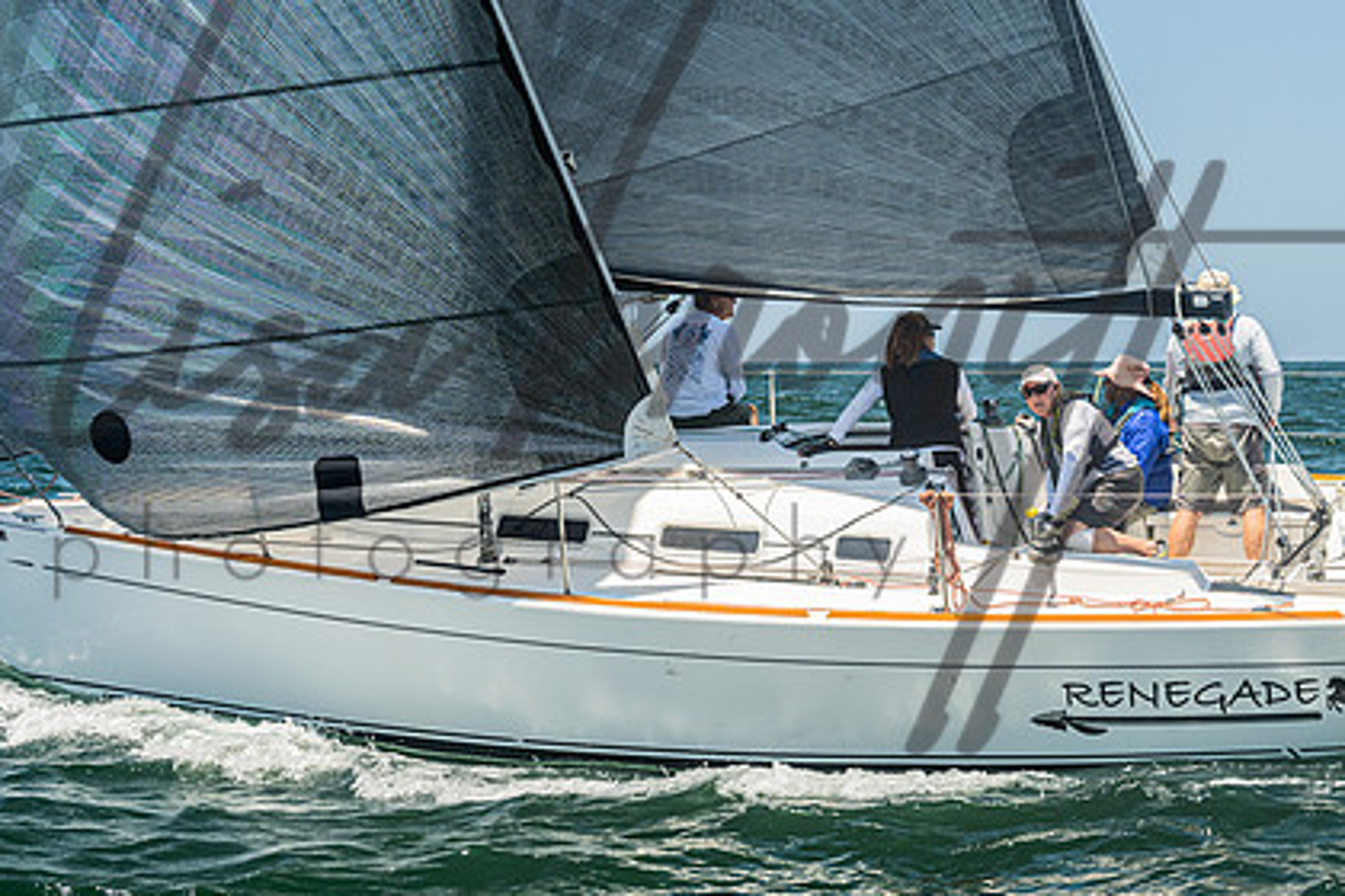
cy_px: 294
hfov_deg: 22.3
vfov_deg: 15.0
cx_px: 847
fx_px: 3400
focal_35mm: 91
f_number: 5.6
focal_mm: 57
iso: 320
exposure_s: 1/800
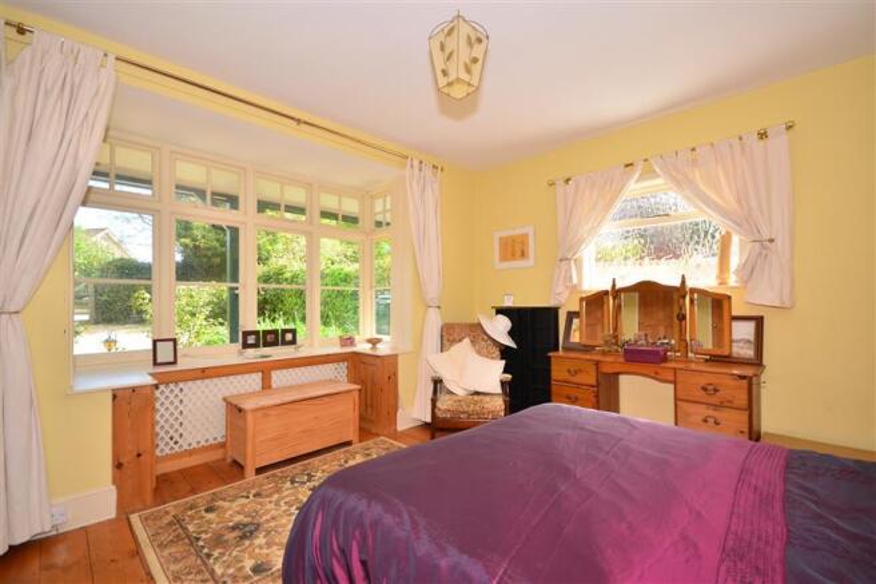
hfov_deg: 100.4
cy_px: 292
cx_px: 438
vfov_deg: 77.3
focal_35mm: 15
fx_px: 365
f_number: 5
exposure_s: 1/100
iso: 200
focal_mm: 10
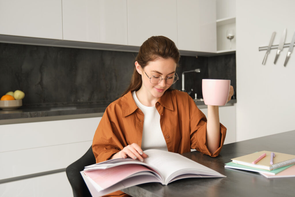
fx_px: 295
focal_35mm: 36
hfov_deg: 53.1
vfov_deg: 36.9
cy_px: 98
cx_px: 148
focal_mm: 24.2
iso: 250
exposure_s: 1/125
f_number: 2.8
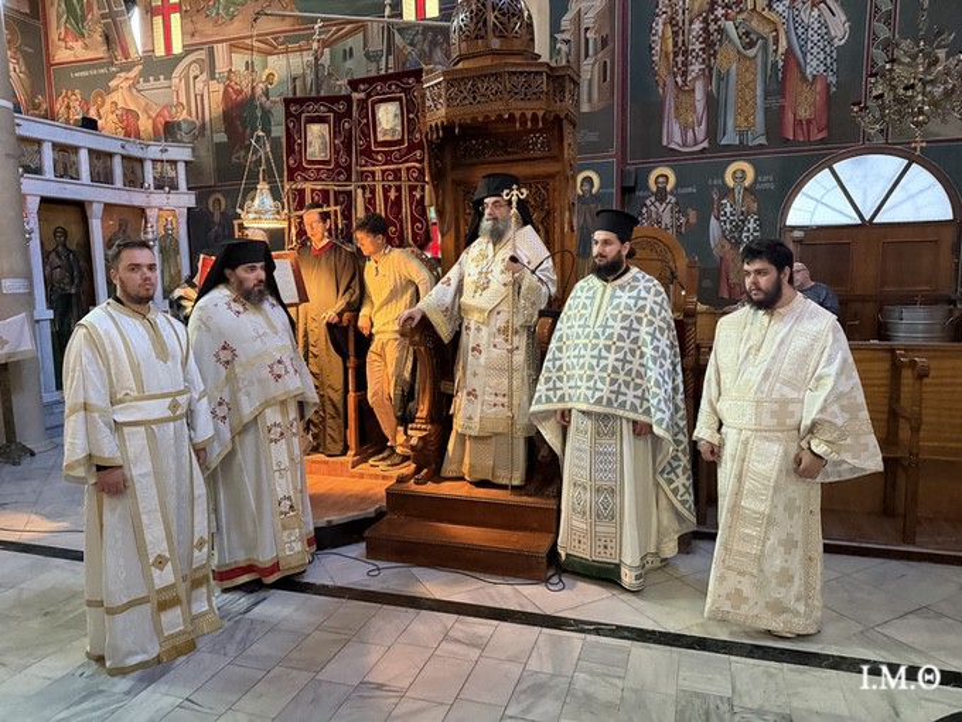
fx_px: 667
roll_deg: +0.9
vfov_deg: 56.8
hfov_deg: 71.6
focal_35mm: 24
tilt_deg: -6.8
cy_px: 361
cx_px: 481
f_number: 1.78
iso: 1600
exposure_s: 1/25
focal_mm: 6.76
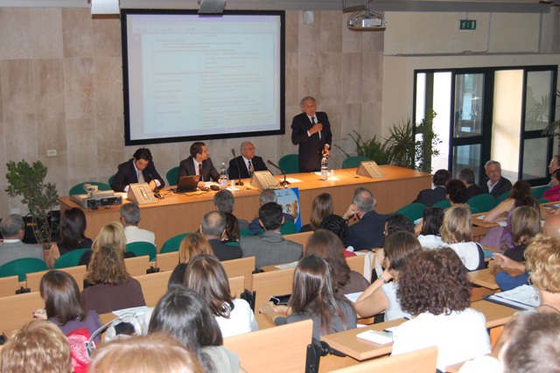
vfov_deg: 25.7
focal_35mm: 52
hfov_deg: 37.9
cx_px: 280
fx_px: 816
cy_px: 186
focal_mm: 35
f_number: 4.8
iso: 900
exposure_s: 1/60
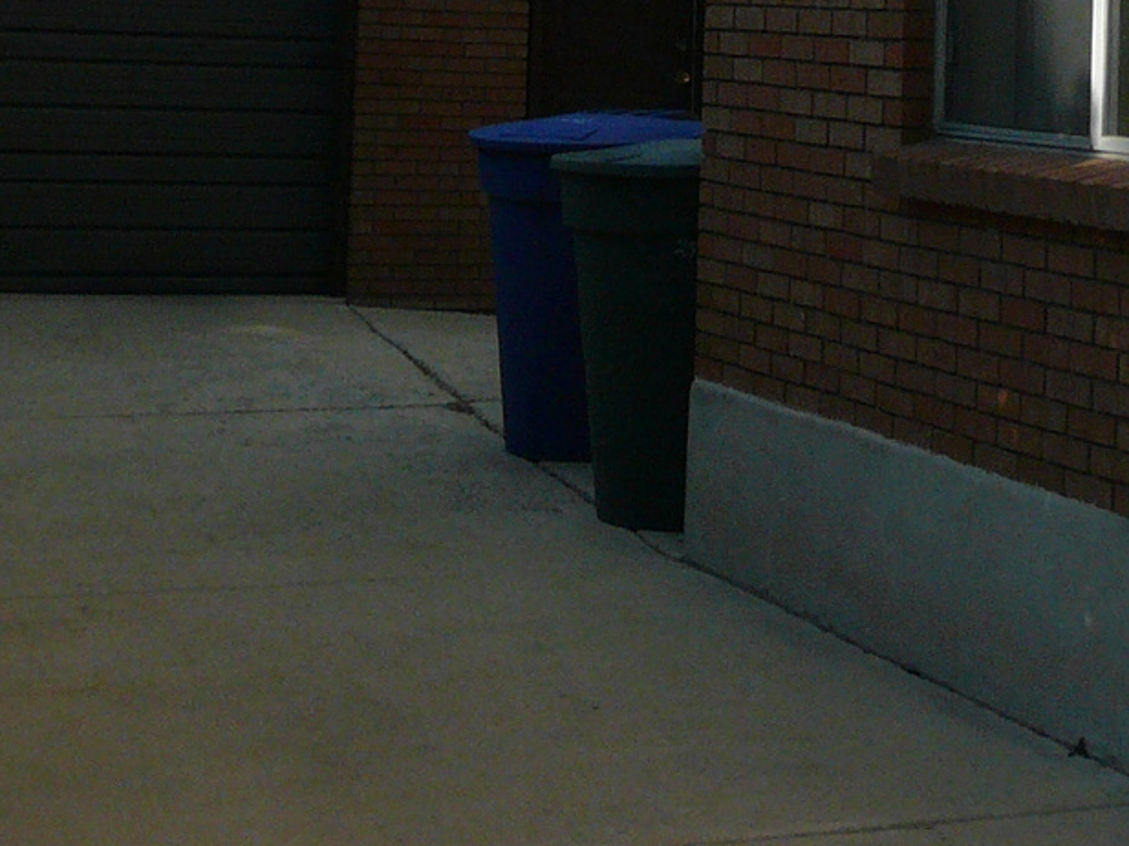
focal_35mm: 93
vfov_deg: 14.9
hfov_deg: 21.0
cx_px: 774
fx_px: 3031
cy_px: -355
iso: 100
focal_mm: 4.6
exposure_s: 1/160
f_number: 8
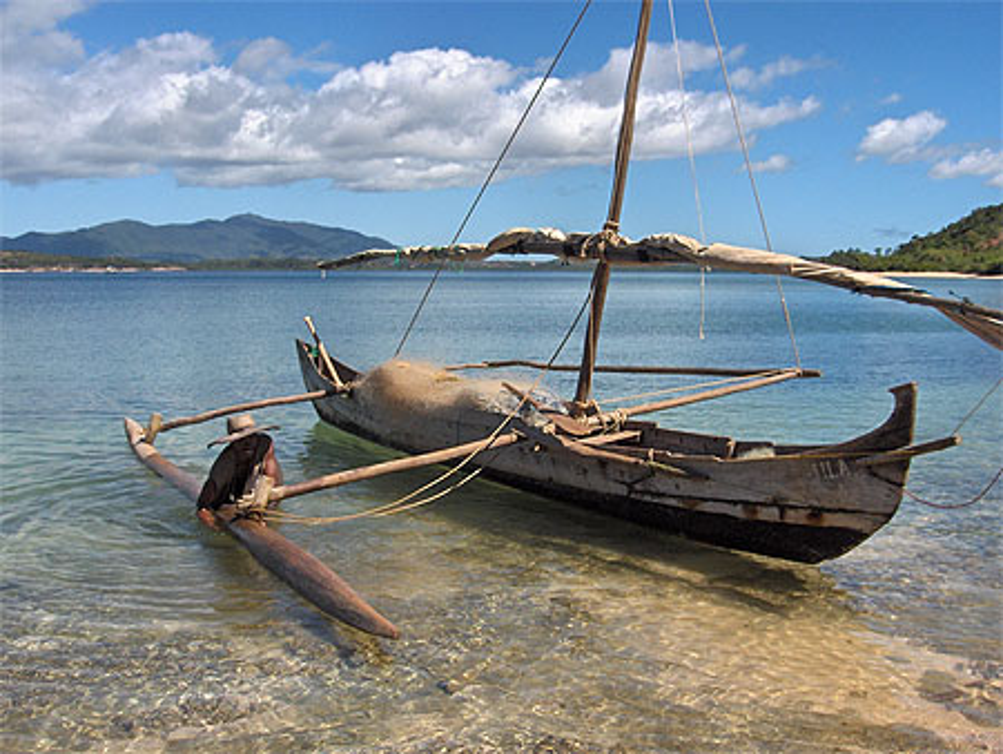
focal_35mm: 39
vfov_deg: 36.9
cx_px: 502
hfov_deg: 47.8
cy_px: 377
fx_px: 1131
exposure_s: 1/1020
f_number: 4.8
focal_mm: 8
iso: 100
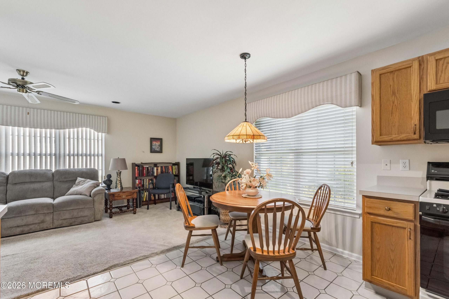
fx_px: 187
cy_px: 150
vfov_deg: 77.3
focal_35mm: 15
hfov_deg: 100.4
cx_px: 224
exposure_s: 1/100
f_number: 7.1
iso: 1250
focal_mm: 15
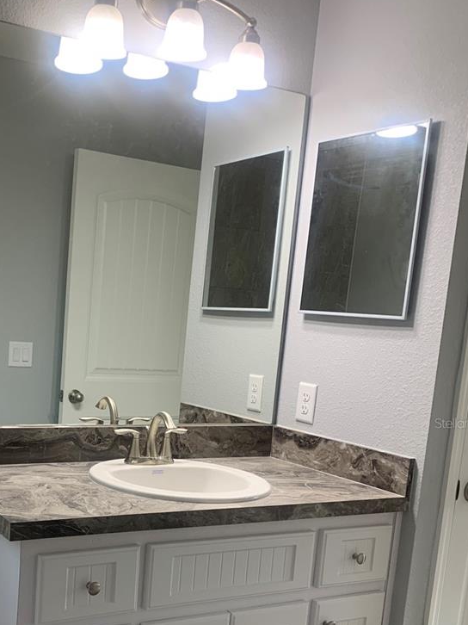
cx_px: 108
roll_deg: -3.7
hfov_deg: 32.8
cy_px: 423
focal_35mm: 43
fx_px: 776
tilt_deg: -9.7
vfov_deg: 43.2
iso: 100
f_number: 1.8
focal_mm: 4.25
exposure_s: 1/121
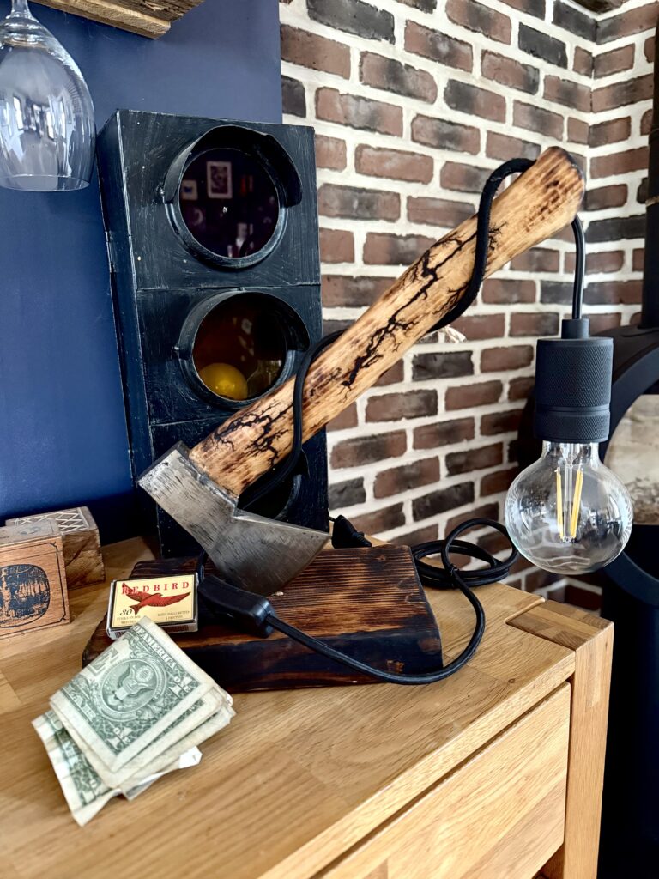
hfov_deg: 56.8
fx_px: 609
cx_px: 330
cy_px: 440
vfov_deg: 71.6
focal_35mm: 24
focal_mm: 6.76
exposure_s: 1/35
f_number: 1.78
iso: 1000
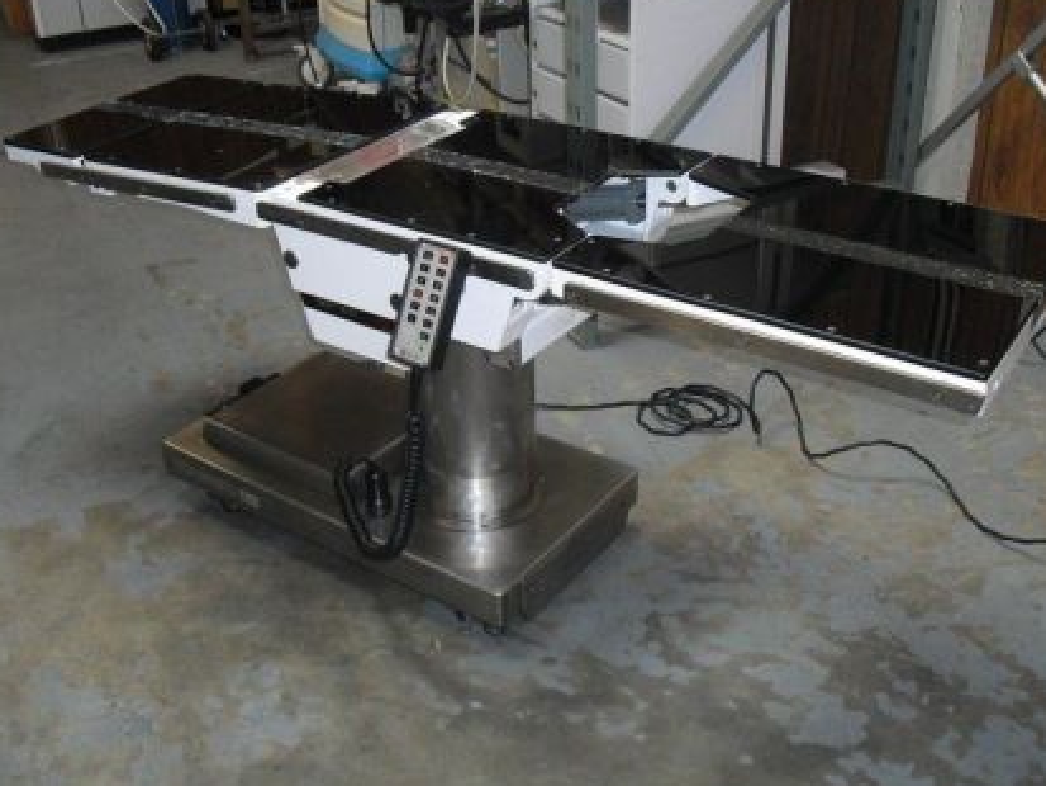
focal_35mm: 41
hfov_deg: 45.8
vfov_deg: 35.1
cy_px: 371
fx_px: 1239
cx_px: 534
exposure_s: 1/60
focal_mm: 6.3
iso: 400
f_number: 3.1
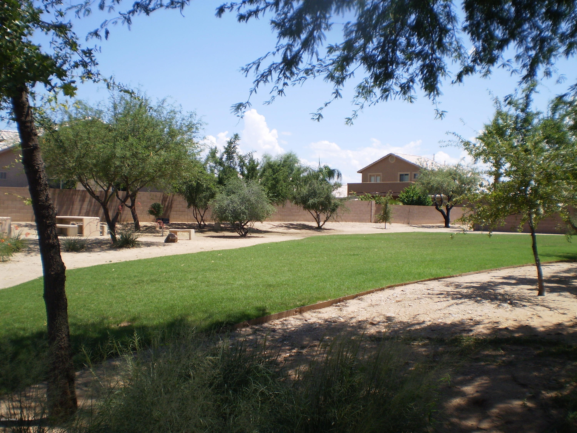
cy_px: 216
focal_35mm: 36
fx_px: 600
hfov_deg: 51.4
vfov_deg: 39.7
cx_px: 288
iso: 64
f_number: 4.6
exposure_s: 1/500
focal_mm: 6.3
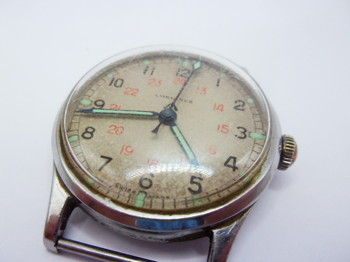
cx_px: 175
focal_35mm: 28
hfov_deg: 63.4
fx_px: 283
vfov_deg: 49.7
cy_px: 131
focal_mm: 5.1
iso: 80
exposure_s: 1/100
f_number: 3.9
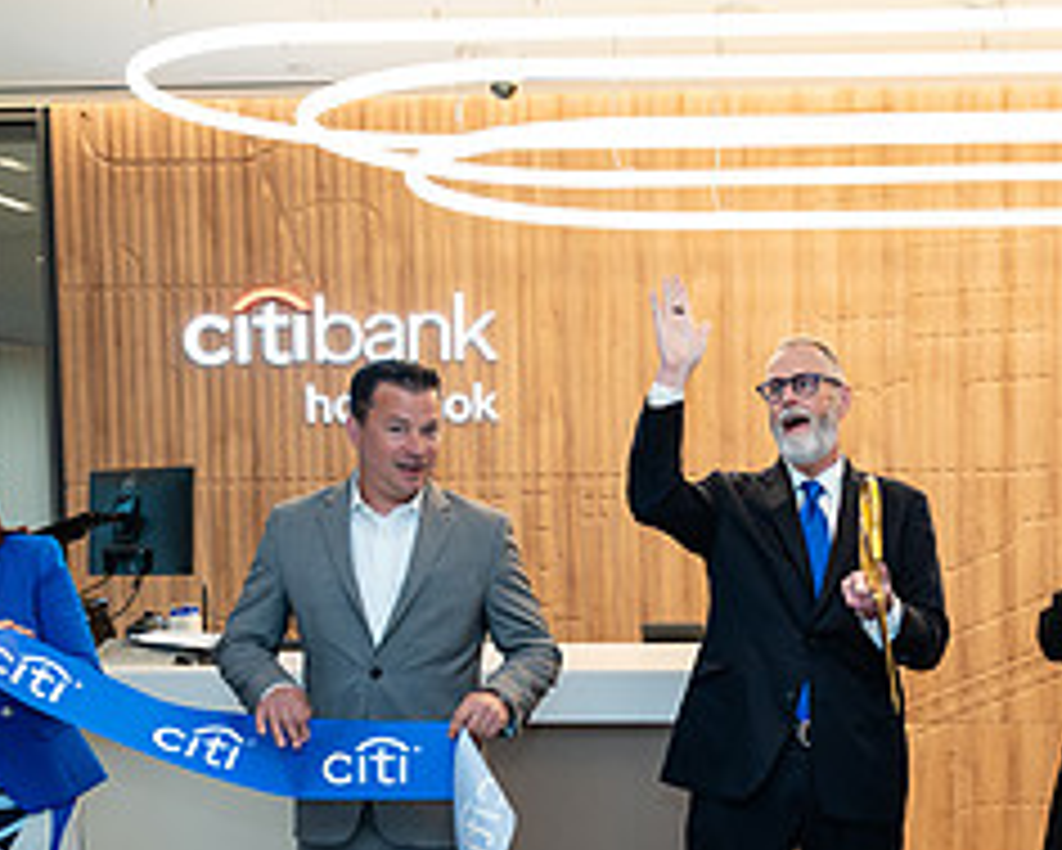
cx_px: 808
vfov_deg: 25.4
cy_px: 664
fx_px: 1855
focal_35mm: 59
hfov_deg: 31.3
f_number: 3.5
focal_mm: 24
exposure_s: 1/200
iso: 500
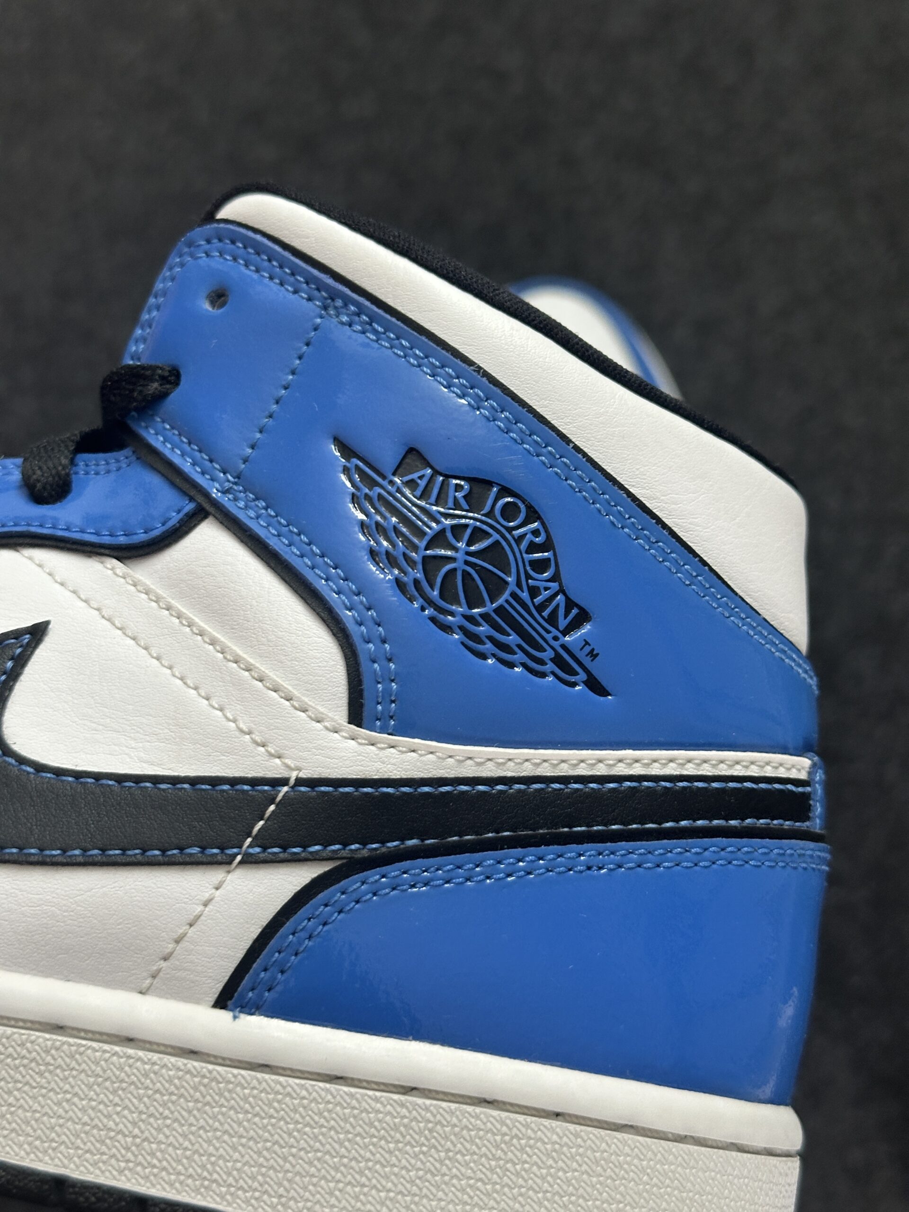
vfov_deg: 39.7
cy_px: 606
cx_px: 454
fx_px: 1681
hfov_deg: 30.3
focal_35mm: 48
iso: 200
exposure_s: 1/50
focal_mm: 6.86
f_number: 1.78
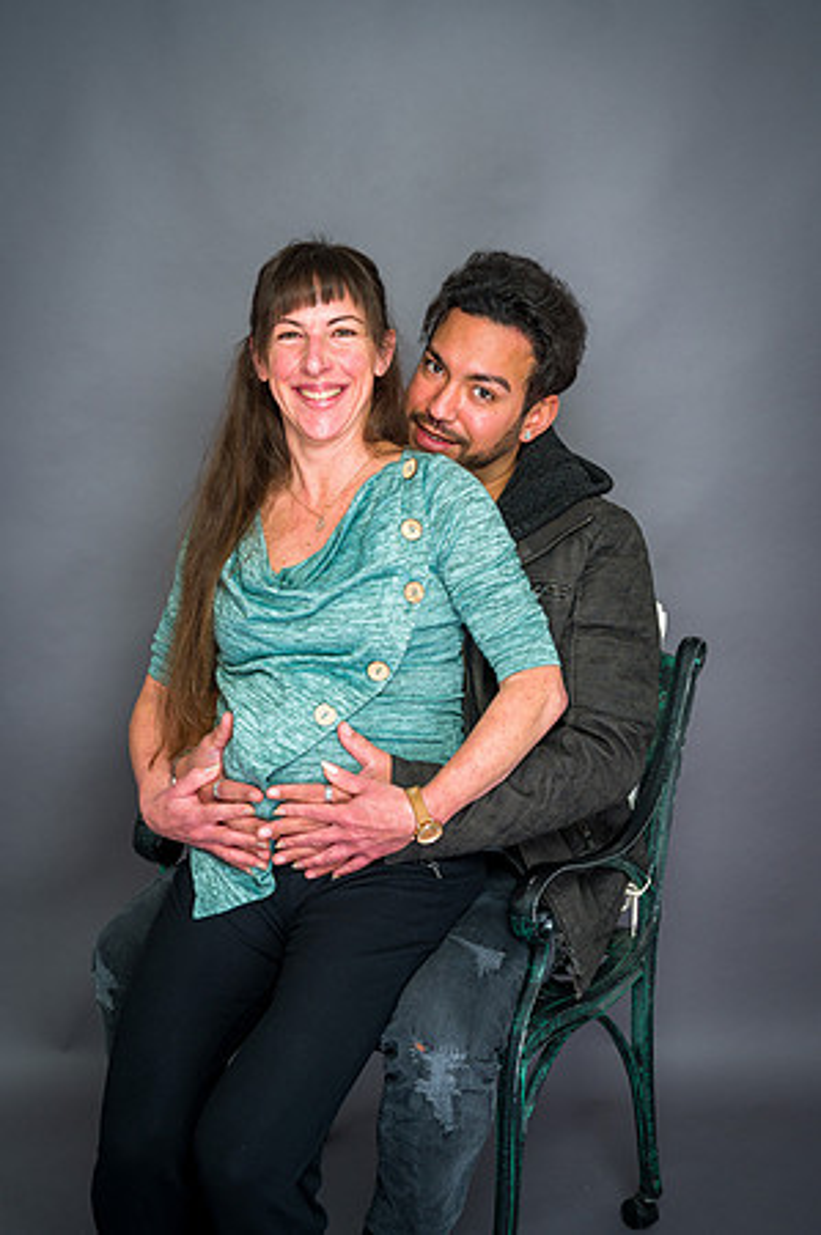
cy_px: 618
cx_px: 410
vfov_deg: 38.2
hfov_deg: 25.9
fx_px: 1783
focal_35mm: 52
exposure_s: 1/100
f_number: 5.6
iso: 200
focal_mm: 52
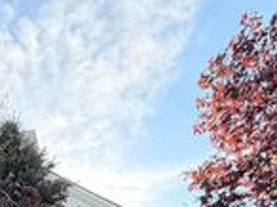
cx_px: 23
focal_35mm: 48
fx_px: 383
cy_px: 348
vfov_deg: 22.0
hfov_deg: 36.9
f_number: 2.2
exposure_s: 1/193
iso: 50
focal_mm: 2.22
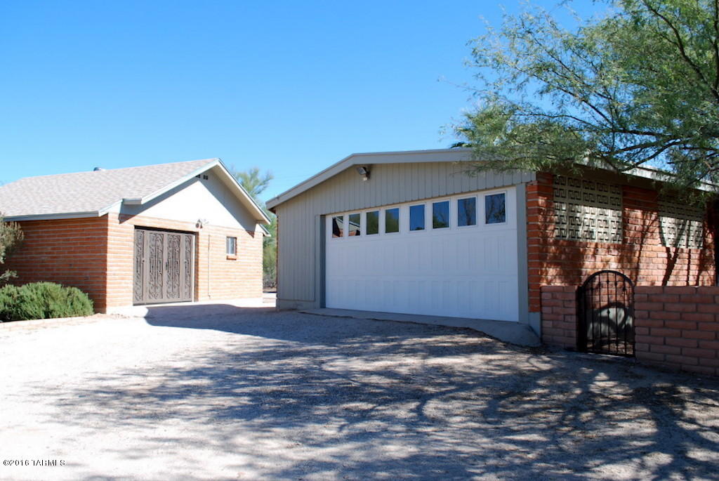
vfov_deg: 48.0
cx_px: 360
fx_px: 540
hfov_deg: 67.3
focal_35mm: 27
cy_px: 240
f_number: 7.1
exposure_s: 1/200
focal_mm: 18
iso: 100
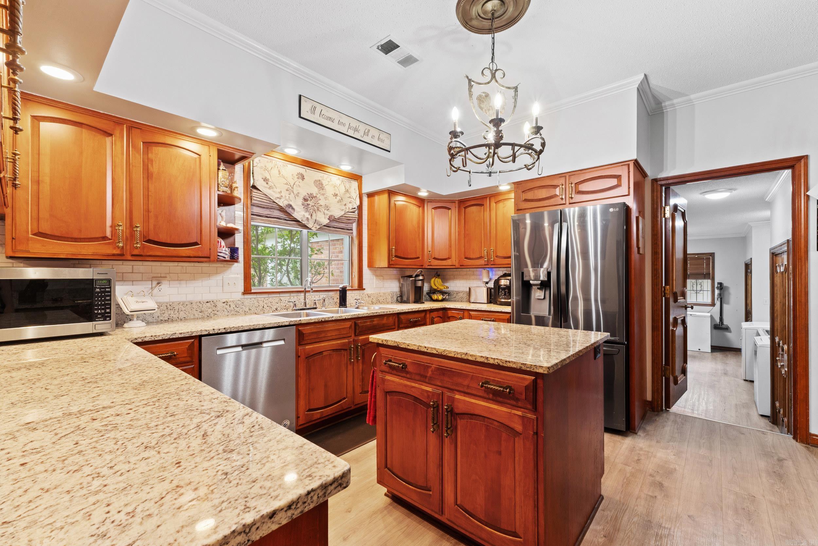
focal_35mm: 15
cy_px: 273
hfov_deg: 100.4
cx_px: 409
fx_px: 341
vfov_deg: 77.3
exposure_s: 1/2.5
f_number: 8
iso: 320
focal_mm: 10
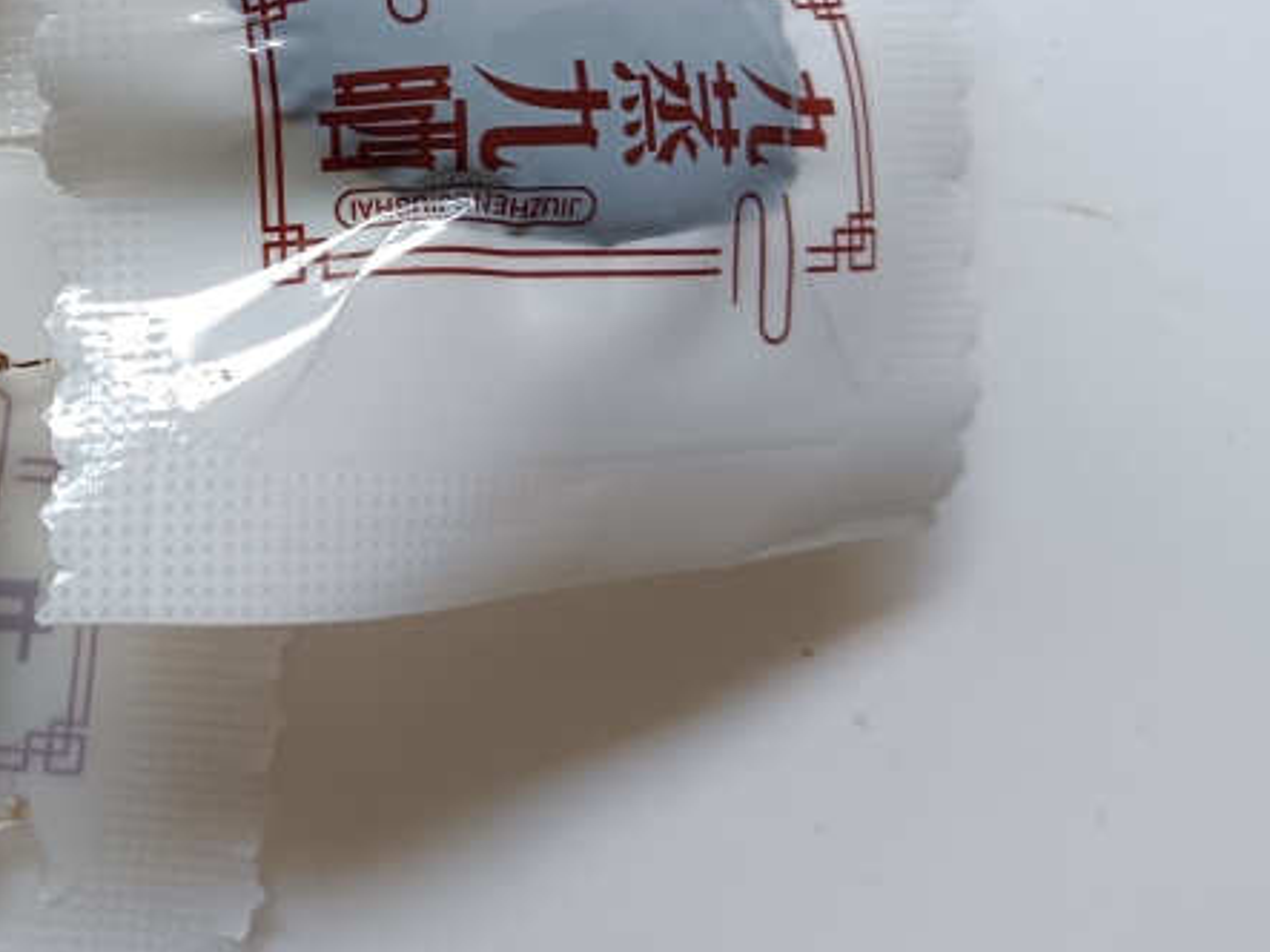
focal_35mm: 47
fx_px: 1724
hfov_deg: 38.0
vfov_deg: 29.6
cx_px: 149
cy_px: 95
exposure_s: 1/100
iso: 354
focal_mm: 4.05
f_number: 1.8
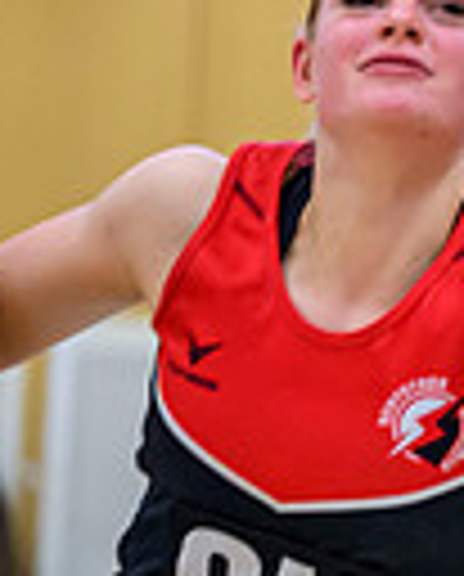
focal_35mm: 682
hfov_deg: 2.3
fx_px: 11666
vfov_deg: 2.8
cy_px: -101
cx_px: 1395
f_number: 3.2
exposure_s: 1/800
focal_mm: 125
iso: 4000
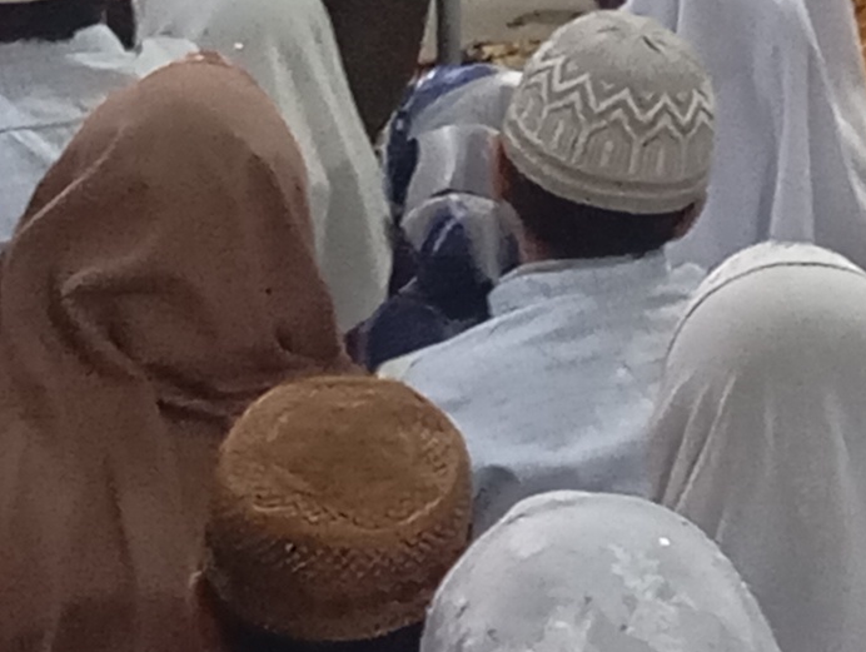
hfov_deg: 8.5
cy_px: -235
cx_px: 1011
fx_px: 5762
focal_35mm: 230
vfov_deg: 6.4
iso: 2105
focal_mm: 4.22
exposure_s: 1/25
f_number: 1.8
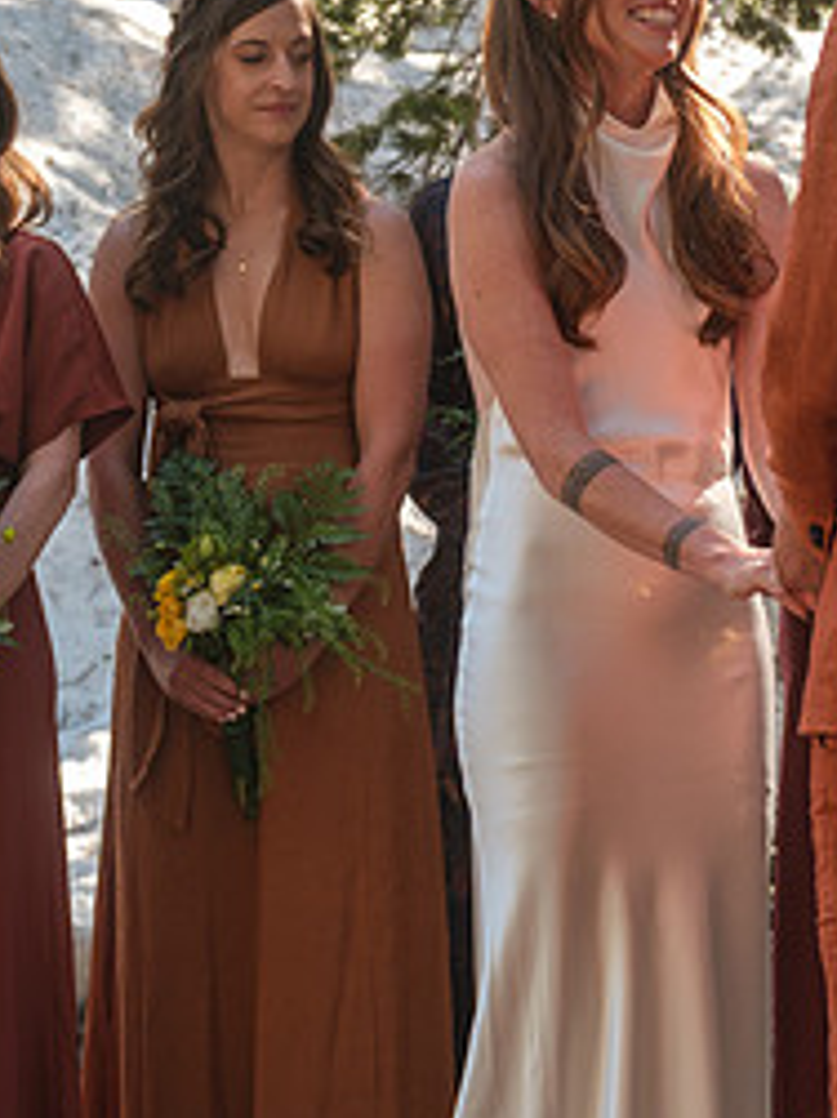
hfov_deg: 8.9
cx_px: 668
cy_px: 292
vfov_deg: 11.8
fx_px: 5389
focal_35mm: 167
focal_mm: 50
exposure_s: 1/240
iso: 400
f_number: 4
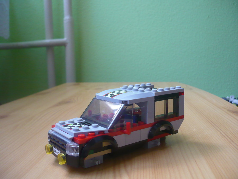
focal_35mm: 35
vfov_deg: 40.7
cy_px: 90
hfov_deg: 52.6
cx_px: 119
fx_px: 241
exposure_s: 1/15
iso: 200
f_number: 2.8
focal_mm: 5.8
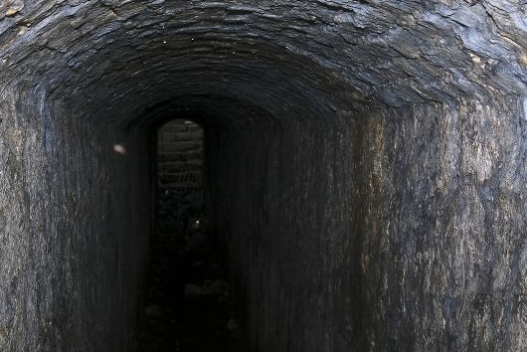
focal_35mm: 76
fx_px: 1113
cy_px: 155
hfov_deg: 26.6
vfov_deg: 18.0
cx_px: 289
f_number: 8
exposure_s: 1/125
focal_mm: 35
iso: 800
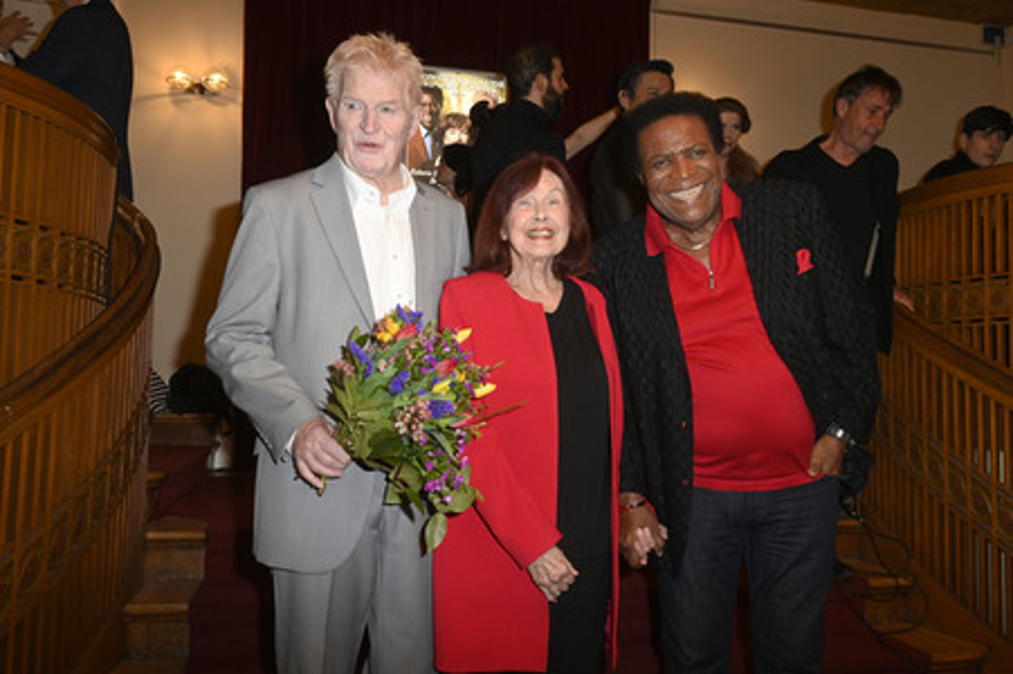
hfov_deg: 58.8
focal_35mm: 32
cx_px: 506
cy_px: 337
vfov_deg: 41.1
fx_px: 900
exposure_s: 1/200
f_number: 5.6
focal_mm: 32
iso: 2000
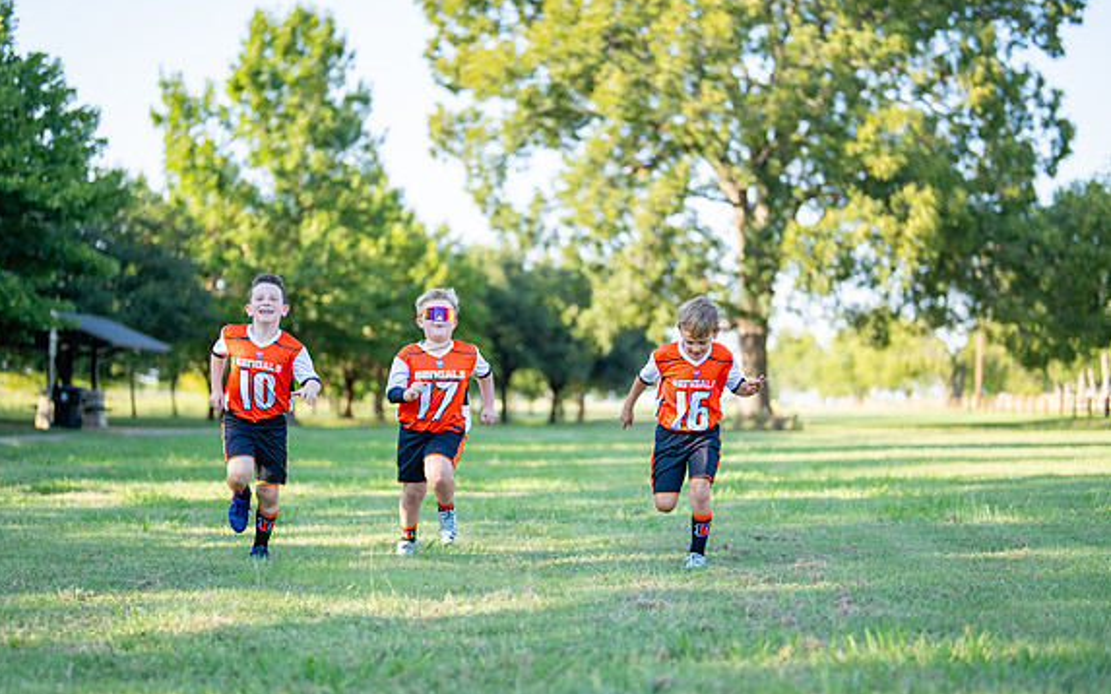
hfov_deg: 32.5
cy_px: 377
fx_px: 1907
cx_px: 545
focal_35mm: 63
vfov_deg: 20.6
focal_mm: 50
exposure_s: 1/1600
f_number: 1.2
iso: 100
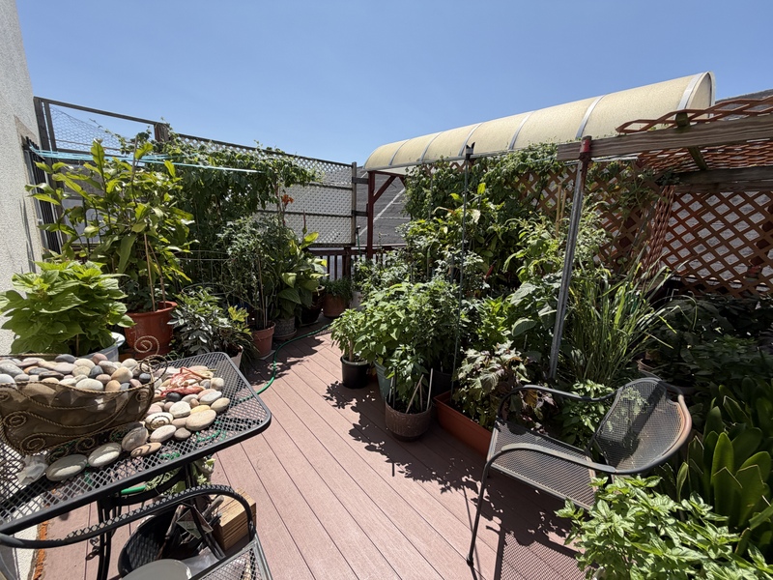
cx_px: 386
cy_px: 290
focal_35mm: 14
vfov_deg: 85.7
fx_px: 313
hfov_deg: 102.1
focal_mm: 2.22
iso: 25
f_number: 2.2
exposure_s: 1/779
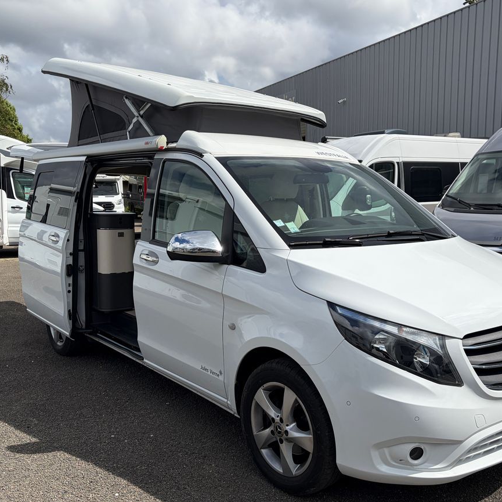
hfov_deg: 48.3
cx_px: 284
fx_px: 558
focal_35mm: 34
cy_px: 269
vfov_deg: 48.4
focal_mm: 5.96
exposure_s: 1/7813
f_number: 1.6
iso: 50
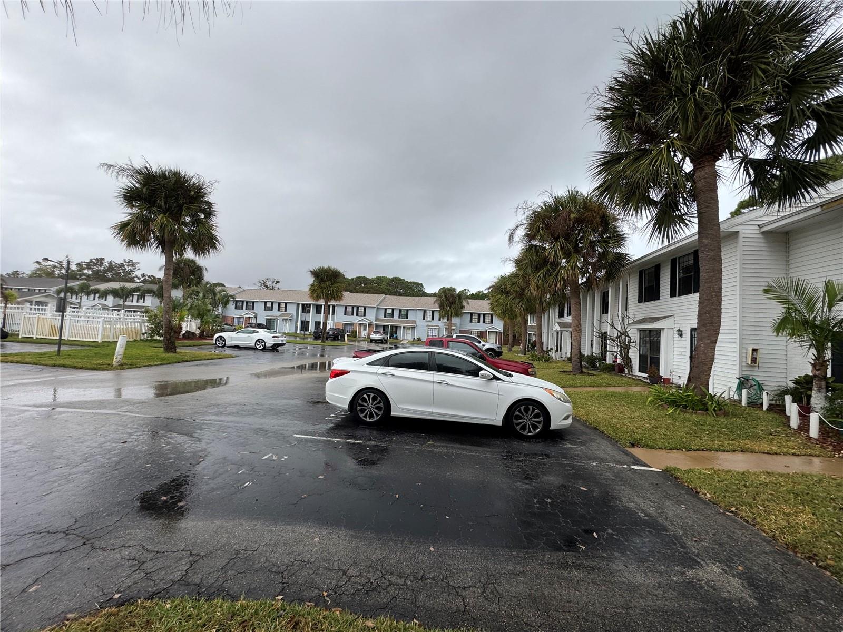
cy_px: 316
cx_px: 422
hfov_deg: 102.1
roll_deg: -3.8
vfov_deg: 85.7
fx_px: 341
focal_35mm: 14
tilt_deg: +2.9
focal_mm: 2.22
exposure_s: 1/220
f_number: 2.2
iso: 40
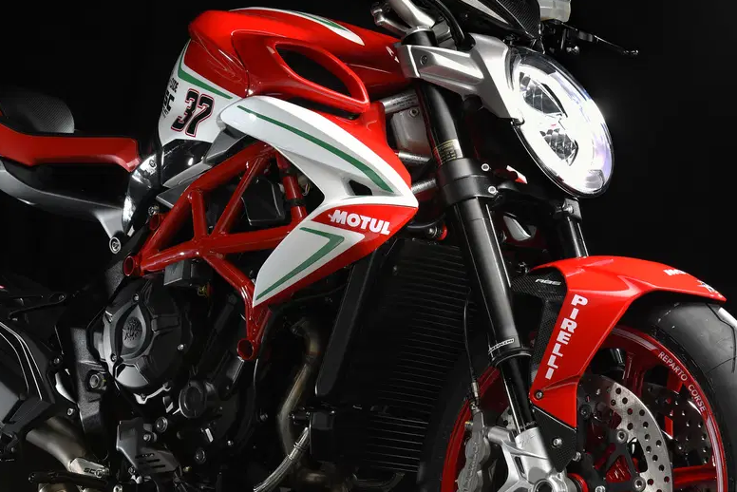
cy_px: 299
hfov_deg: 17.6
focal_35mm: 116
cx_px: 291
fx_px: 2376
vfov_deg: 11.8
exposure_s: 1/40
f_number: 13
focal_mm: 75
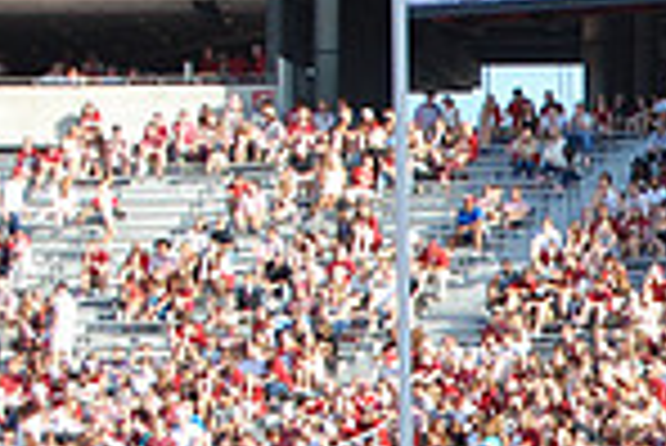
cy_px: 752
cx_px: 1192
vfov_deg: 4.7
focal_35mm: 293
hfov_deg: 6.9
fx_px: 5426
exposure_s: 1/125
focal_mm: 50
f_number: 5.6
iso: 110
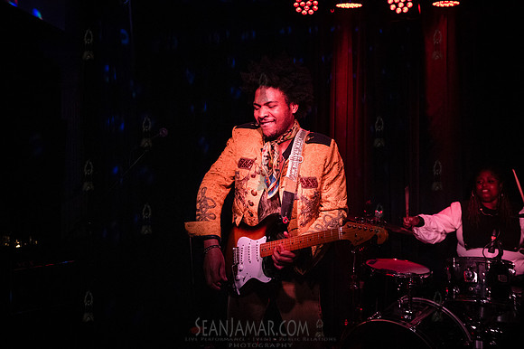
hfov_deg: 58.7
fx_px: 465
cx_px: 262
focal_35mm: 32
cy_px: 174
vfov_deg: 41.1
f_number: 4
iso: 12800
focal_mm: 32
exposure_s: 1/400
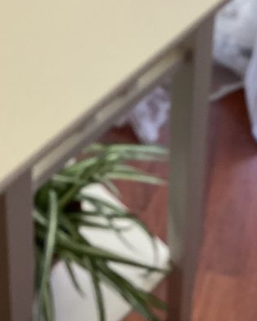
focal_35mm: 77
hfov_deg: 19.8
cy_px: 24
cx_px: 75
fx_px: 733
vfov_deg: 24.0
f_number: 2.4
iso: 80
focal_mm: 3.3
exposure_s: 1/60
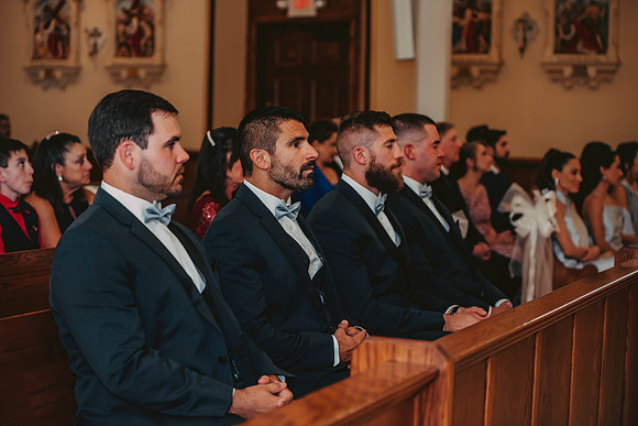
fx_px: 1241
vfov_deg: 19.5
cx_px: 319
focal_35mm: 70
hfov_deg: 28.8
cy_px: 213
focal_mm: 70
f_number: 2.8
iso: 800
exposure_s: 1/80
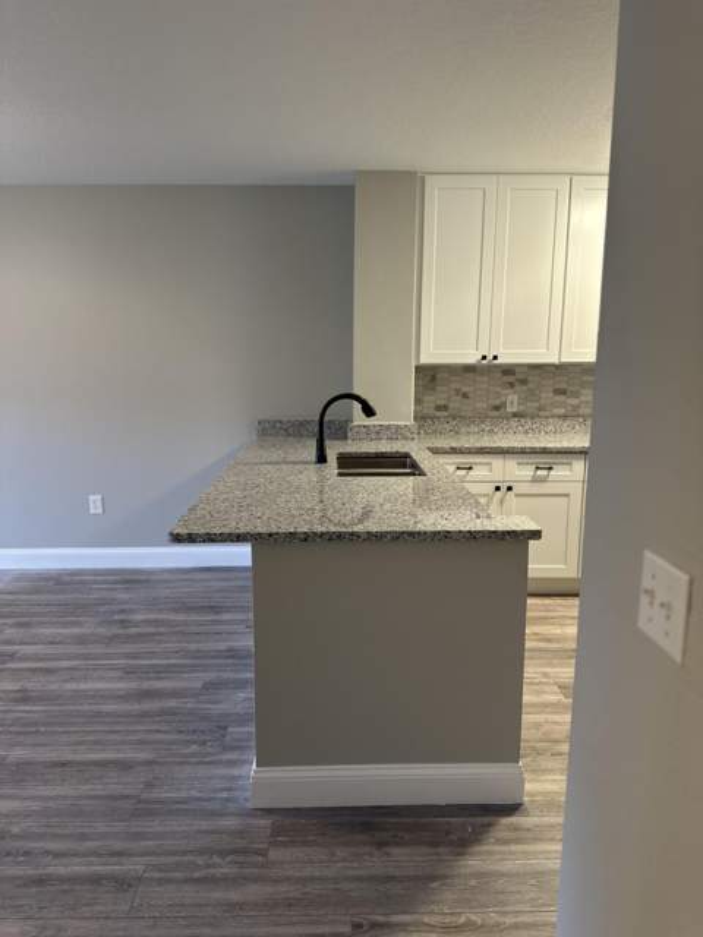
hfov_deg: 56.8
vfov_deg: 71.6
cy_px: 468
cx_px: 352
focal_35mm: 24
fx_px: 650
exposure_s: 1/60
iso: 160
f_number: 1.78
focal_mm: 6.86
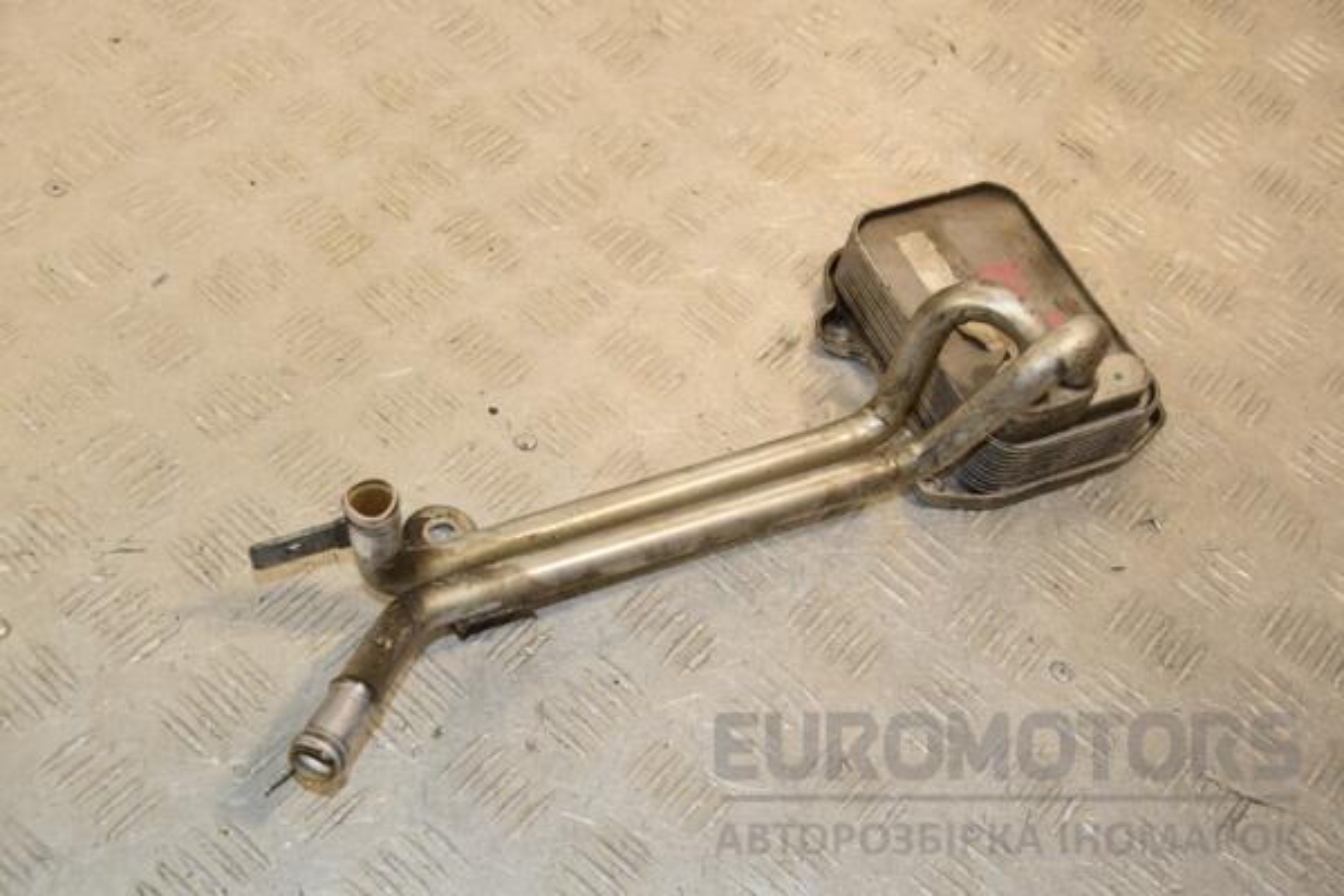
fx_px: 1904
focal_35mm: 51
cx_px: 672
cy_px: 448
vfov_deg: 26.5
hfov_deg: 38.9
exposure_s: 1/200
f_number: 9
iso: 800
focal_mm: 34
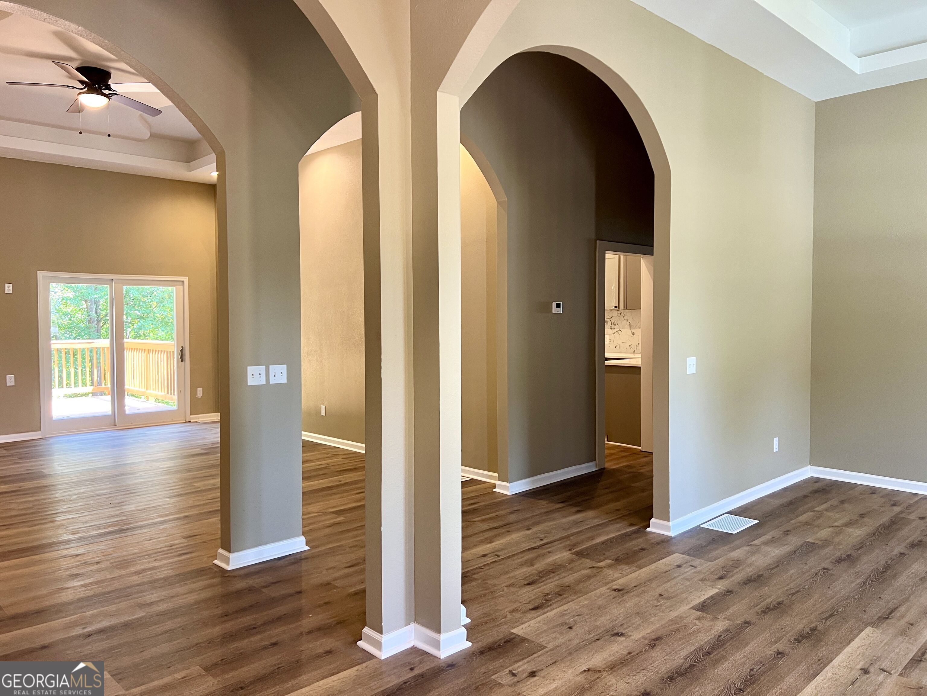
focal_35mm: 26
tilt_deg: -1.6
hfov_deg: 67.3
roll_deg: +0.1
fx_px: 696
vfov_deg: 53.1
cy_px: 348
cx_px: 464
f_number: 1.5
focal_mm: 5.7
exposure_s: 1/60
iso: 125
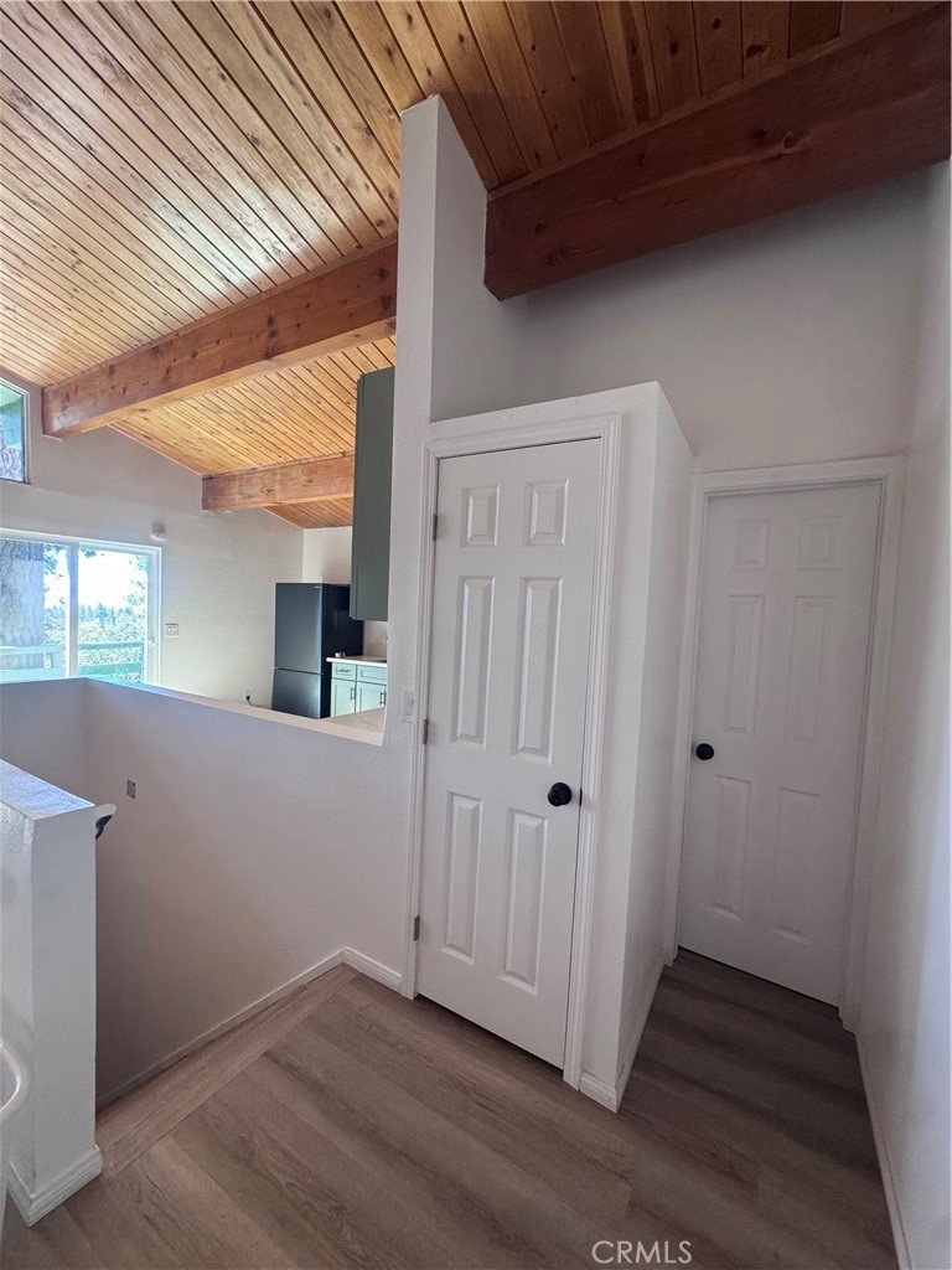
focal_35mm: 14
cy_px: 635
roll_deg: -2.8
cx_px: 476
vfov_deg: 102.1
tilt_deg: -2.8
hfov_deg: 85.7
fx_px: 513
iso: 320
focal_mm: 2.22
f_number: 2.2
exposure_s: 1/99
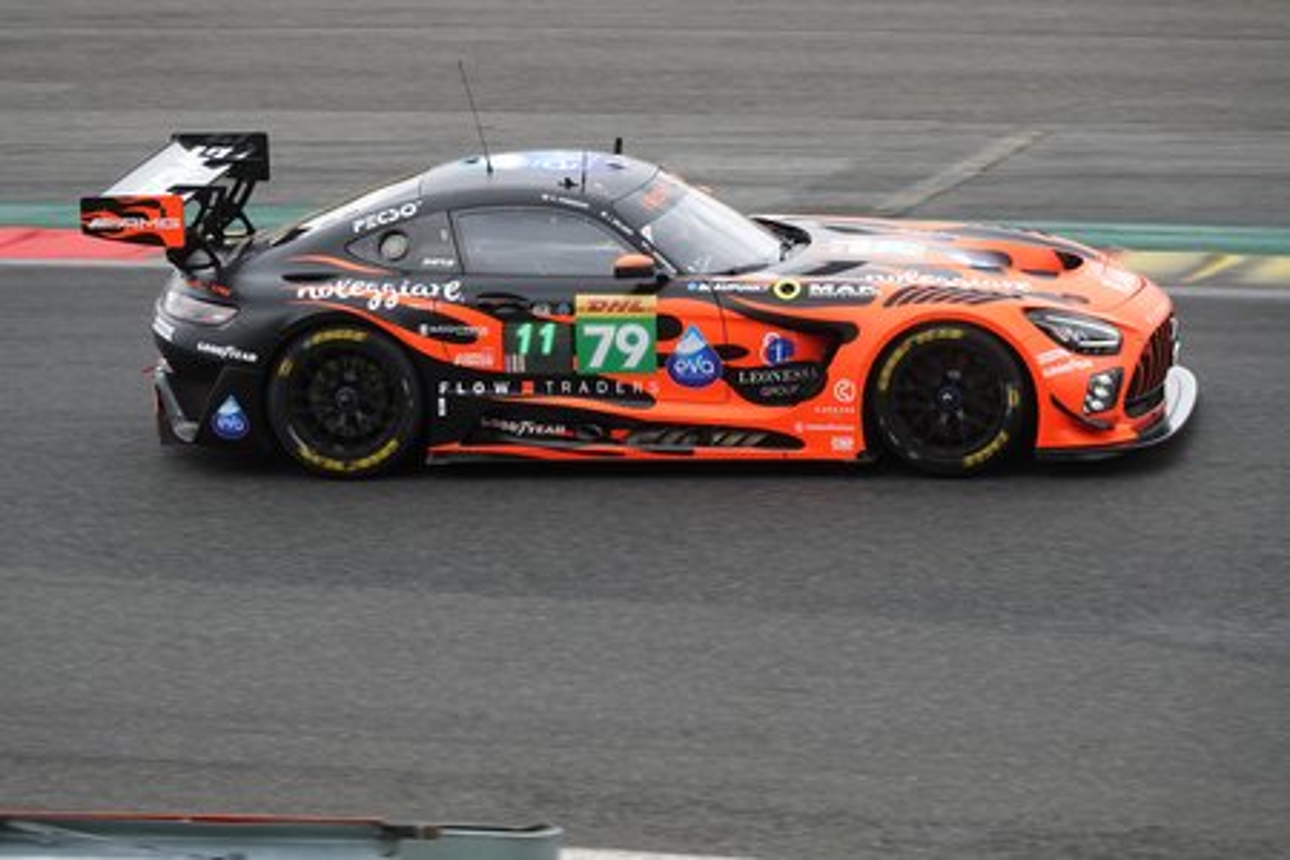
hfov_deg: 11.2
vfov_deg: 7.5
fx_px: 6593
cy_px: 430
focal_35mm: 184
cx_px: 645
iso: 320
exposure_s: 1/1000
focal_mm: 67.46
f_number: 4
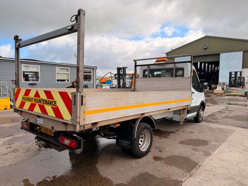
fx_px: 172
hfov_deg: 71.6
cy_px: 93
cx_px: 124
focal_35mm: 24
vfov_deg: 56.8
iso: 100
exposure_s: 1/2053
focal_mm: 6.76
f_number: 1.78
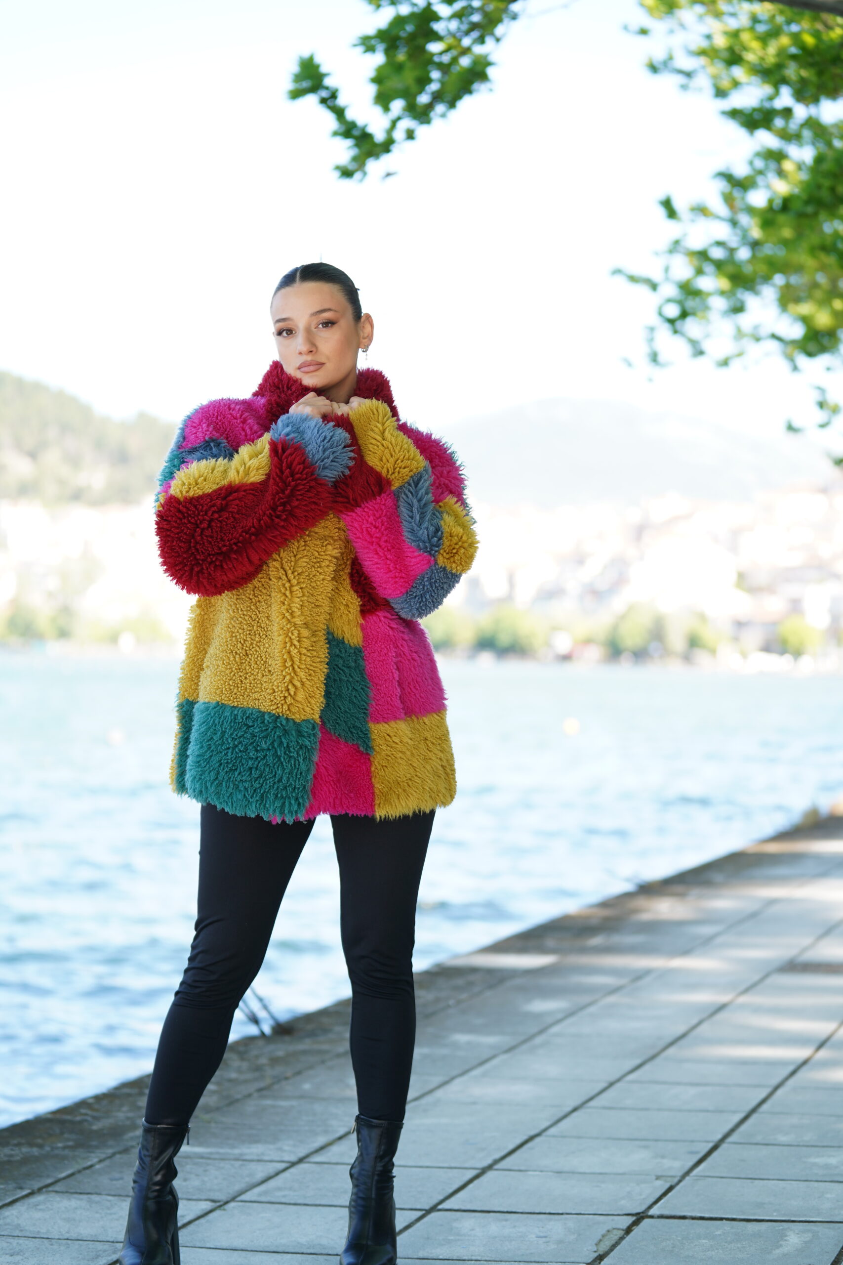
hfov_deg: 19.5
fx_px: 2458
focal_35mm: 70
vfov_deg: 28.8
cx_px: 422
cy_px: 632
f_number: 2.8
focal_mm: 70
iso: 160
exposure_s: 1/250
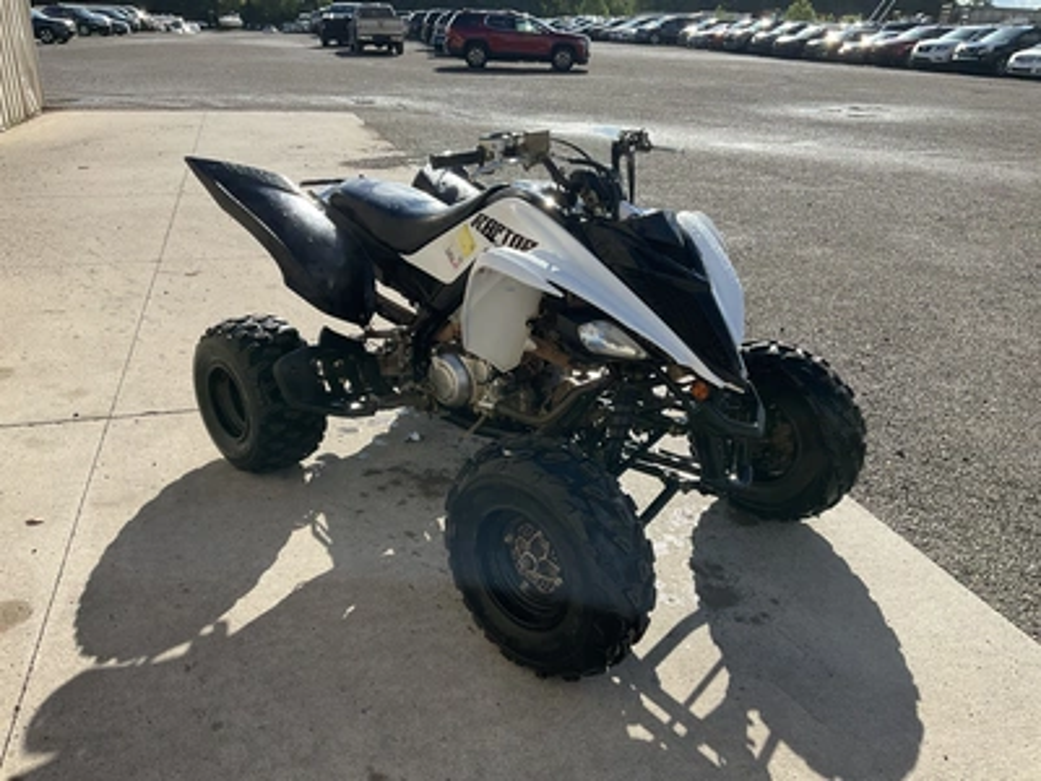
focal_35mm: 29
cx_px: 520
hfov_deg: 61.7
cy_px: 390
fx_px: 872
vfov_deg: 48.2
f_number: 1.8
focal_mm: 3
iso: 25
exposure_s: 1/1377
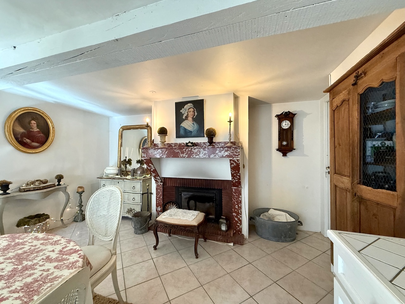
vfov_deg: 85.7
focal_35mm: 14
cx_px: 202
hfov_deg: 102.1
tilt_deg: +0.2
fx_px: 164
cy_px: 152
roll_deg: -0.6
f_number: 2.2
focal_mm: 2.22
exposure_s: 1/81
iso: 400
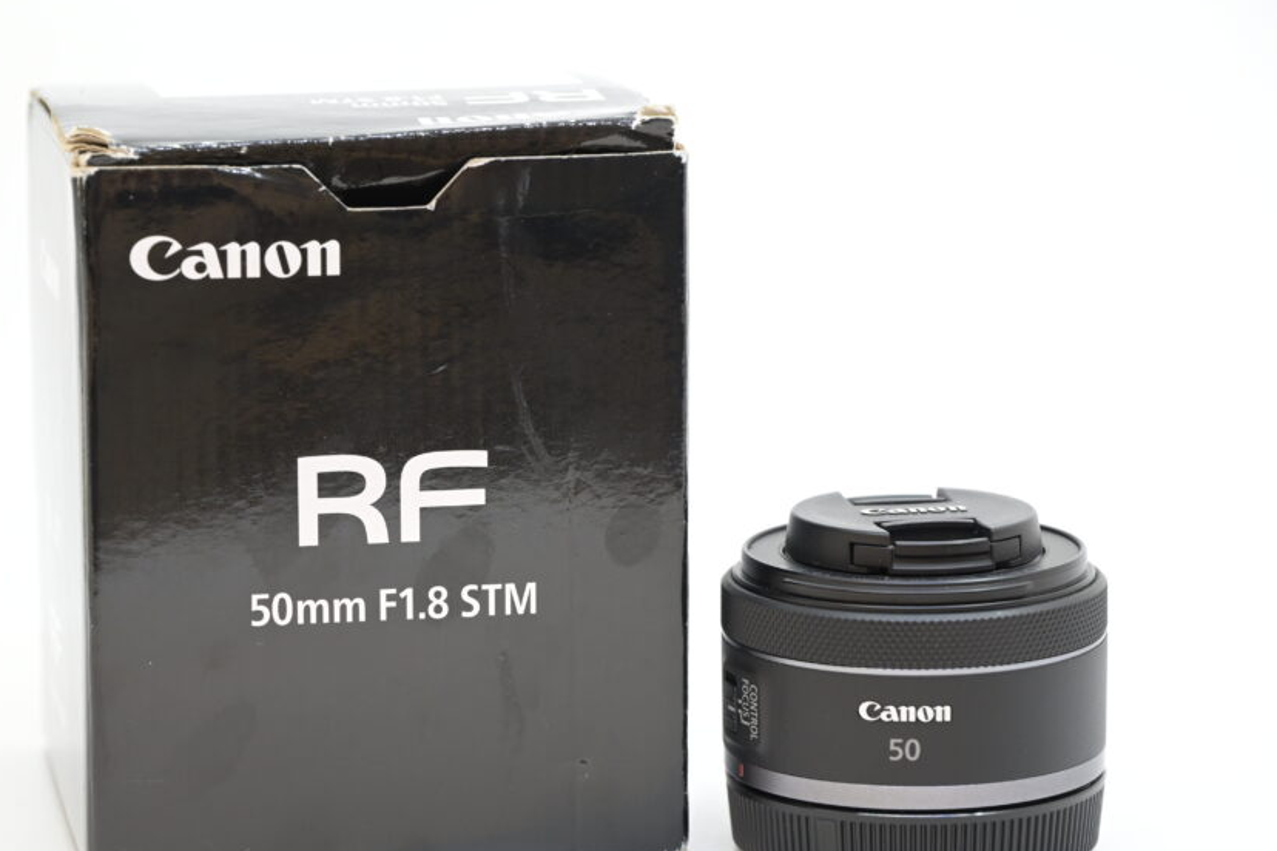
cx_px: 571
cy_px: 494
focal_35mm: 136
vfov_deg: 10.1
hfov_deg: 15.1
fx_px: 4824
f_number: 6.3
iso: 1600
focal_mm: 110
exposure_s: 1/250
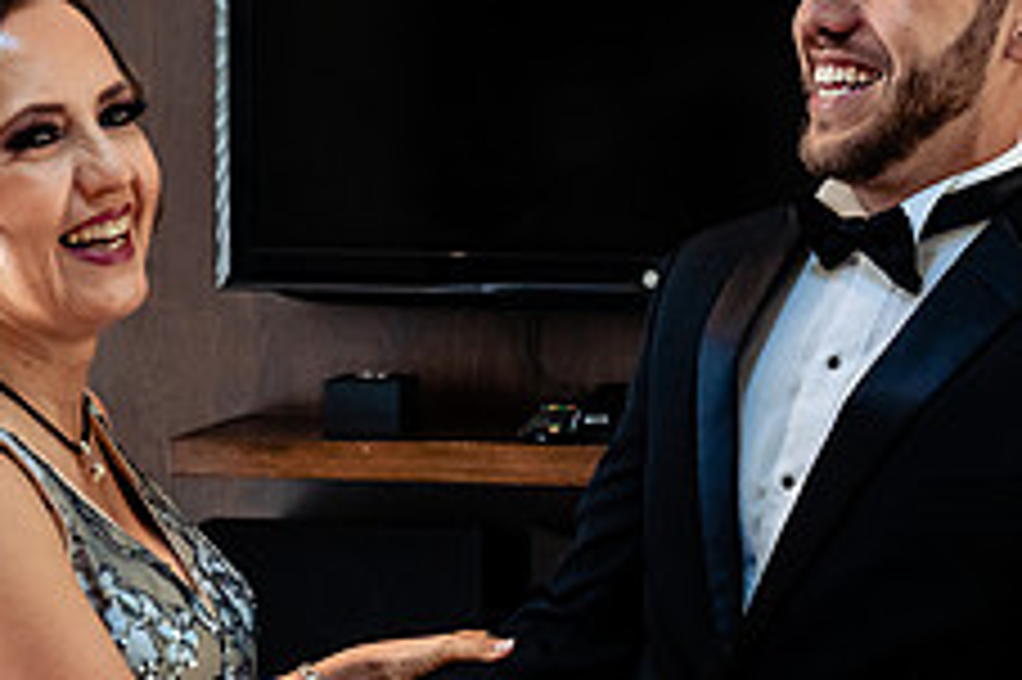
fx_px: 2865
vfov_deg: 13.5
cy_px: 559
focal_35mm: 101
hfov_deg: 20.2
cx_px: 496
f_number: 3.5
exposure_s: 1/200
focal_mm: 35
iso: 2000
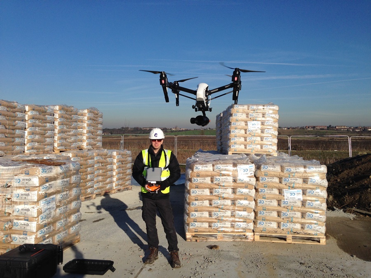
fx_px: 354
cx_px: 186
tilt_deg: +0.2
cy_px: 139
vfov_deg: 42.9
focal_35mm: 33
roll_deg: -0.7
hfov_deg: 55.4
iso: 50
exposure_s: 1/3012
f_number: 2.4
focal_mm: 4.12
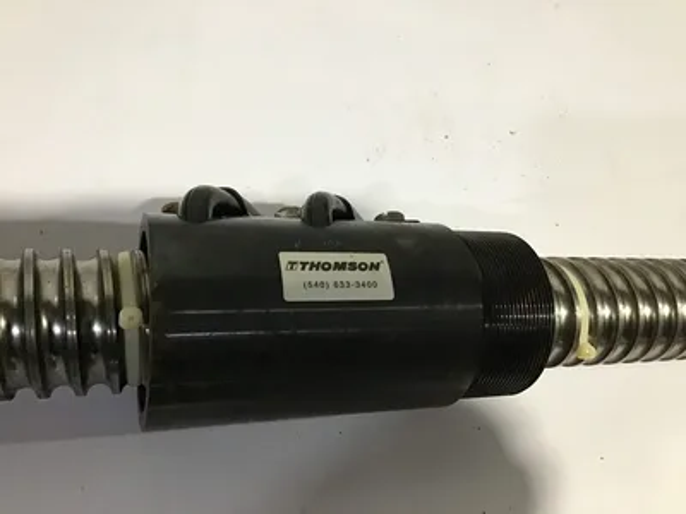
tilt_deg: -58.1
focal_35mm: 31
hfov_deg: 58.4
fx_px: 614
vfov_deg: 45.4
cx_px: 343
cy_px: 257
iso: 250
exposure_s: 1/30
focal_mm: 3.3
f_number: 2.4
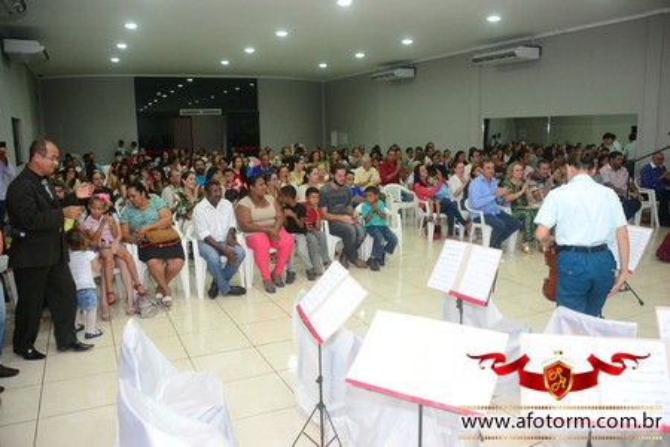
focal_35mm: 30
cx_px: 335
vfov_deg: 43.6
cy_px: 224
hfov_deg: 61.9
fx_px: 558
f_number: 3.5
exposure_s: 1/80
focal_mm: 20
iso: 1600
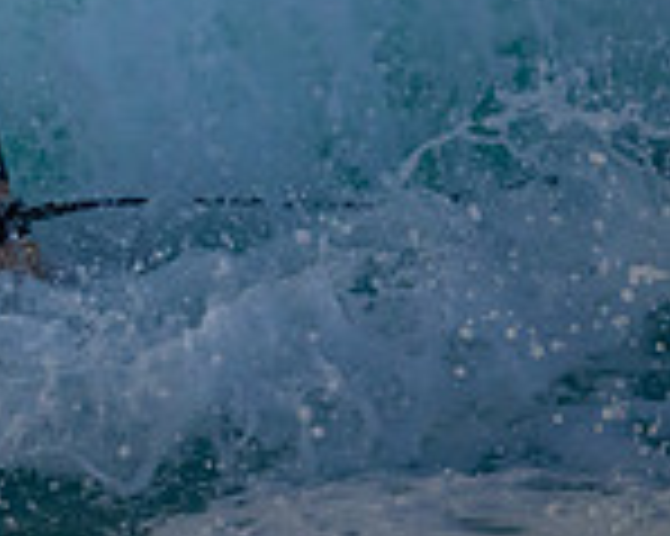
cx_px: -630
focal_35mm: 2926
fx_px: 57983
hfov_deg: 0.7
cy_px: -282
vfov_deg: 0.5
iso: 2800
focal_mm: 800
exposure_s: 1/2000
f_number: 11
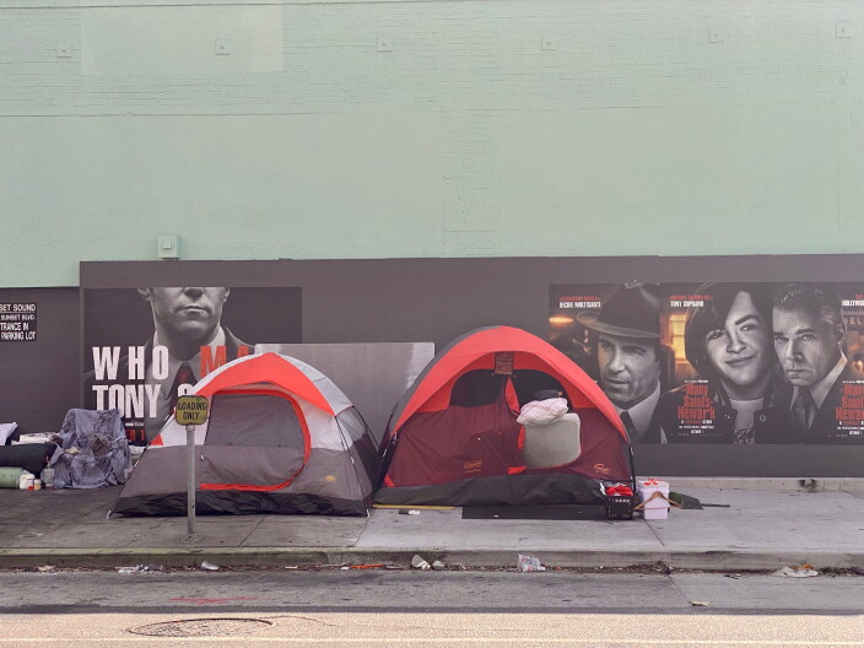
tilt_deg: +0.9
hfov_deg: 36.8
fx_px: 1298
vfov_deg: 28.0
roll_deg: +0.5
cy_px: 324
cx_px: 432
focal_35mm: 52
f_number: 2
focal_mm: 6
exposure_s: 1/1089
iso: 20
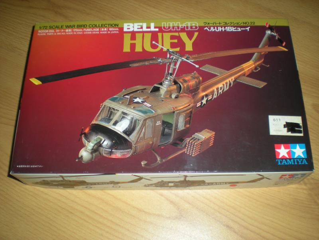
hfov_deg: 49.0
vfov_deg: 37.7
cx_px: 160
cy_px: 120
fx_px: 350
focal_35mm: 38
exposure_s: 1/60
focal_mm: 6.3
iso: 64
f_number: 3.1
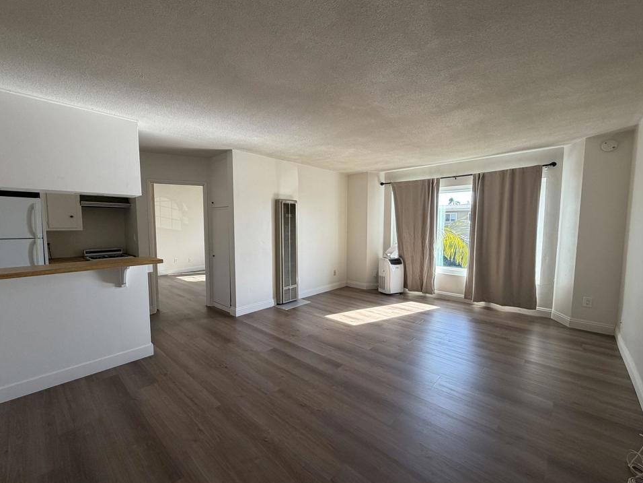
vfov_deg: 81.7
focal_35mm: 15
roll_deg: +0.1
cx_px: 312
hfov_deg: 98.1
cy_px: 245
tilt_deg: -4.2
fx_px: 279
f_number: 2.2
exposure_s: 1/121
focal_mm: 2.22
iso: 125
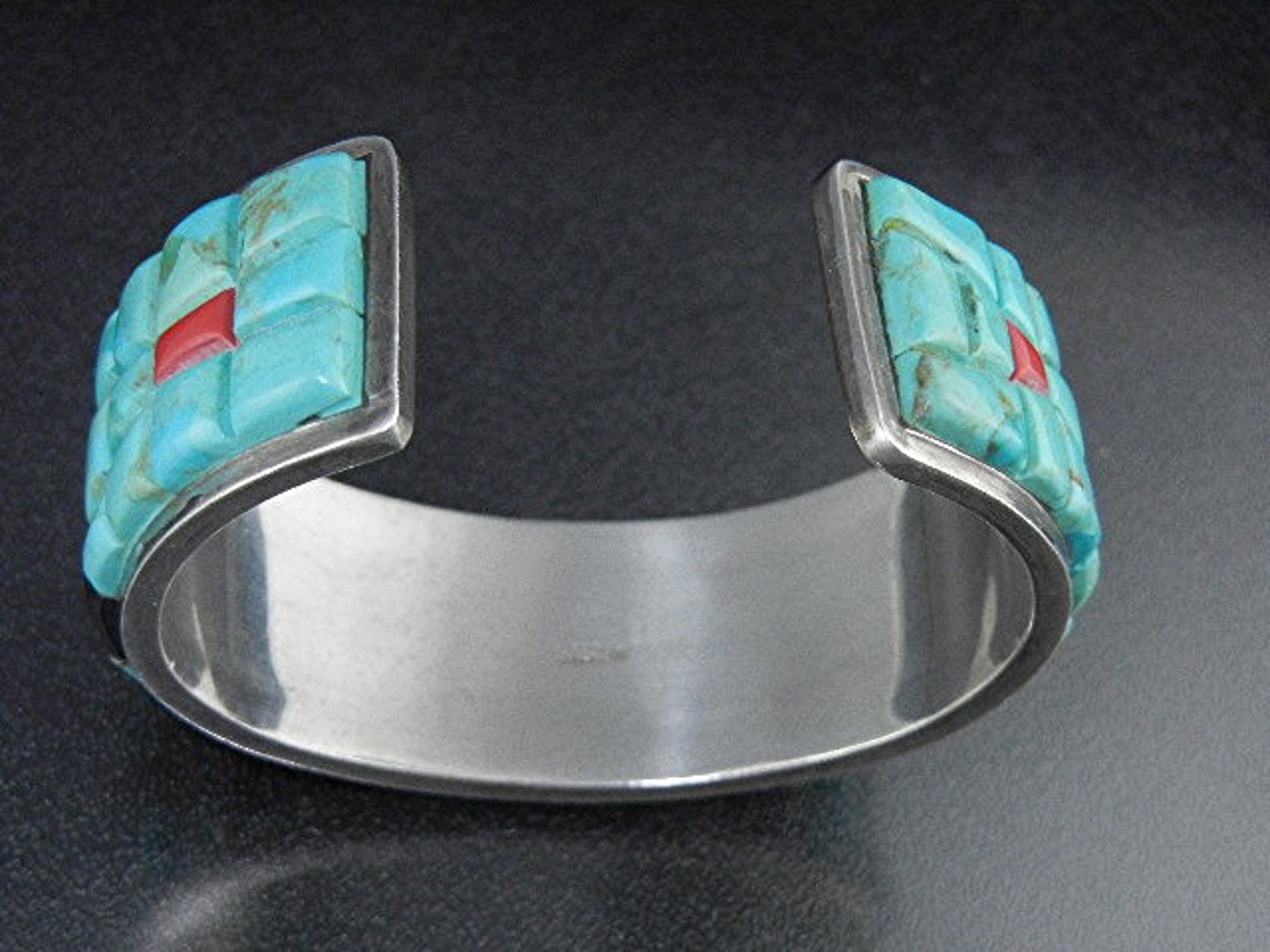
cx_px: 635
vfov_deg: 24.8
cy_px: 476
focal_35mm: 59
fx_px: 2165
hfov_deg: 32.7
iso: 800
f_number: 8
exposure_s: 1/30
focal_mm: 10.6
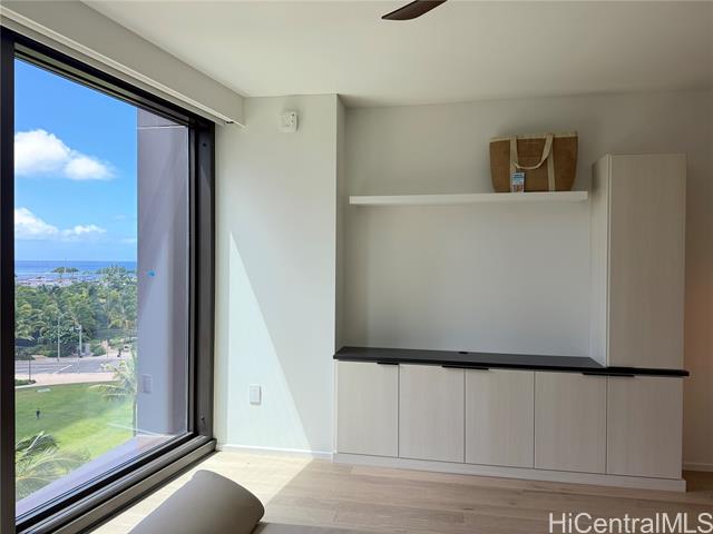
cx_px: 356
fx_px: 494
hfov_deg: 71.6
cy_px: 267
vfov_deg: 56.8
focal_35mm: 24
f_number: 1.78
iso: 100
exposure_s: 1/126
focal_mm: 6.76
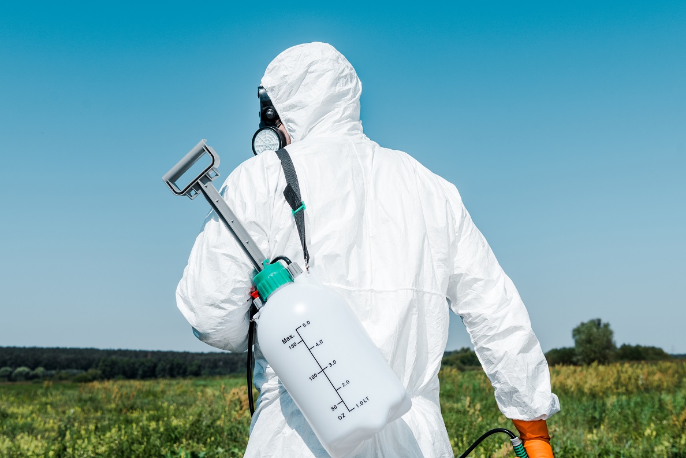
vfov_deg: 28.1
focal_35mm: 48
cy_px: 206
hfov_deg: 41.1
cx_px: 341
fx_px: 915
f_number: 6.3
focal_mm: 38
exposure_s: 1/1000
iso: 100
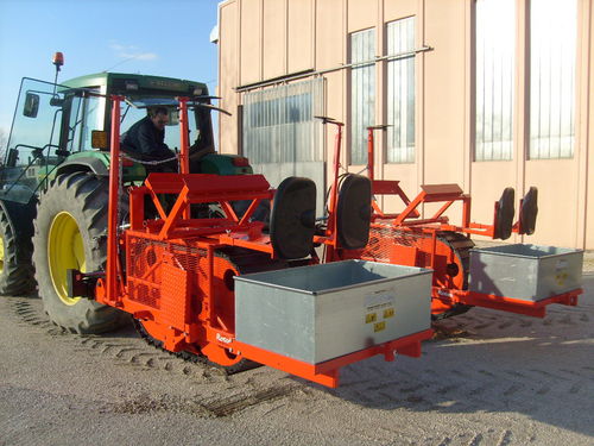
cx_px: 297
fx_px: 601
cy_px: 223
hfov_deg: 52.6
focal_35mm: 35
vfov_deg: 40.7
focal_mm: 5.8
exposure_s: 1/180
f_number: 7.1
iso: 80
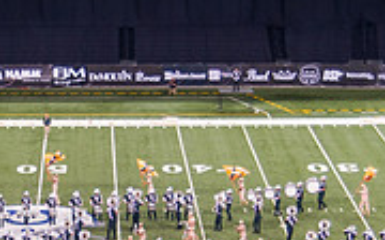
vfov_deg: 8.6
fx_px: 1582
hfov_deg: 13.8
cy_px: 239
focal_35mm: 151
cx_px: 111
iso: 720
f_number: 4.5
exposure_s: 1/200
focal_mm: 42
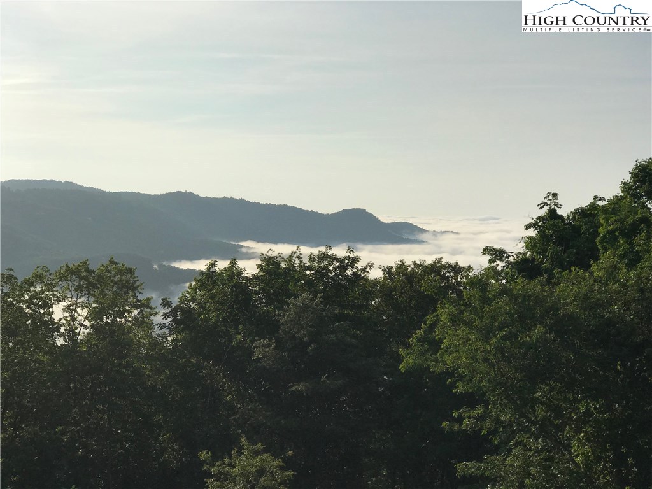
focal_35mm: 57
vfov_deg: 25.7
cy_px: 244
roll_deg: -1.3
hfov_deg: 33.8
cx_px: 326
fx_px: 1074
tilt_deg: -2.4
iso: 20
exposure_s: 1/2907
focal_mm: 6.6
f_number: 2.8
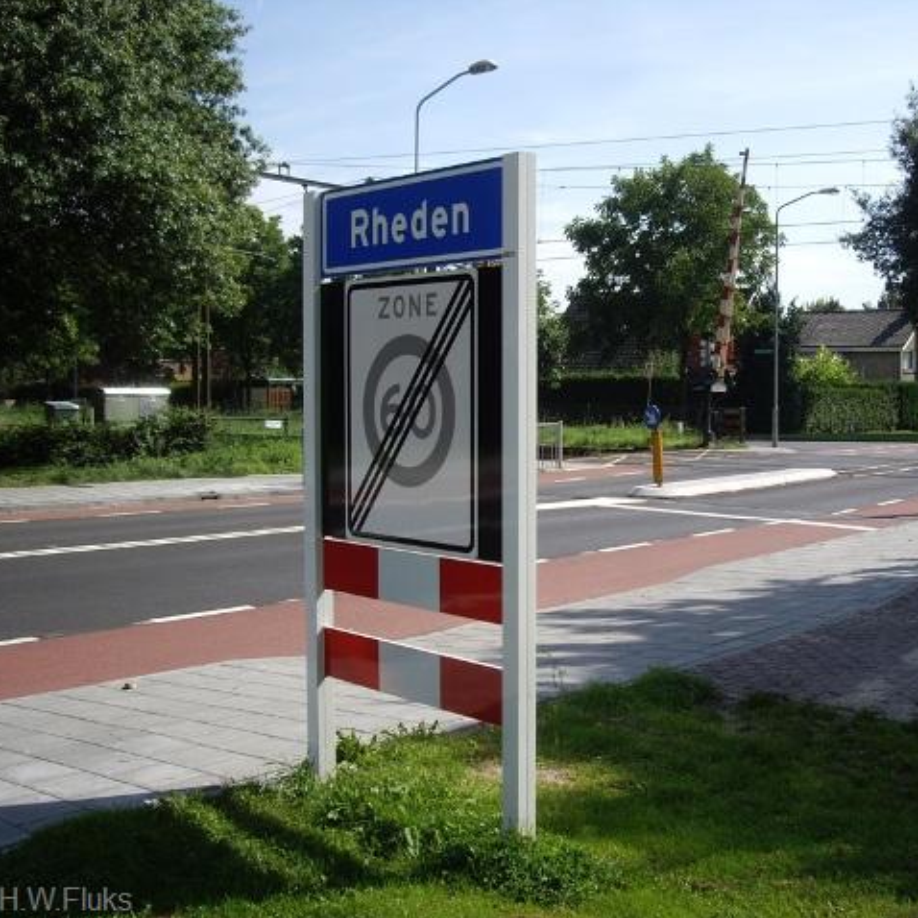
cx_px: 570
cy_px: 459
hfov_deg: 37.3
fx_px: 1350
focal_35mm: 45
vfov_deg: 37.6
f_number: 2.8
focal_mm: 7.9
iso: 64
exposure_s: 1/800
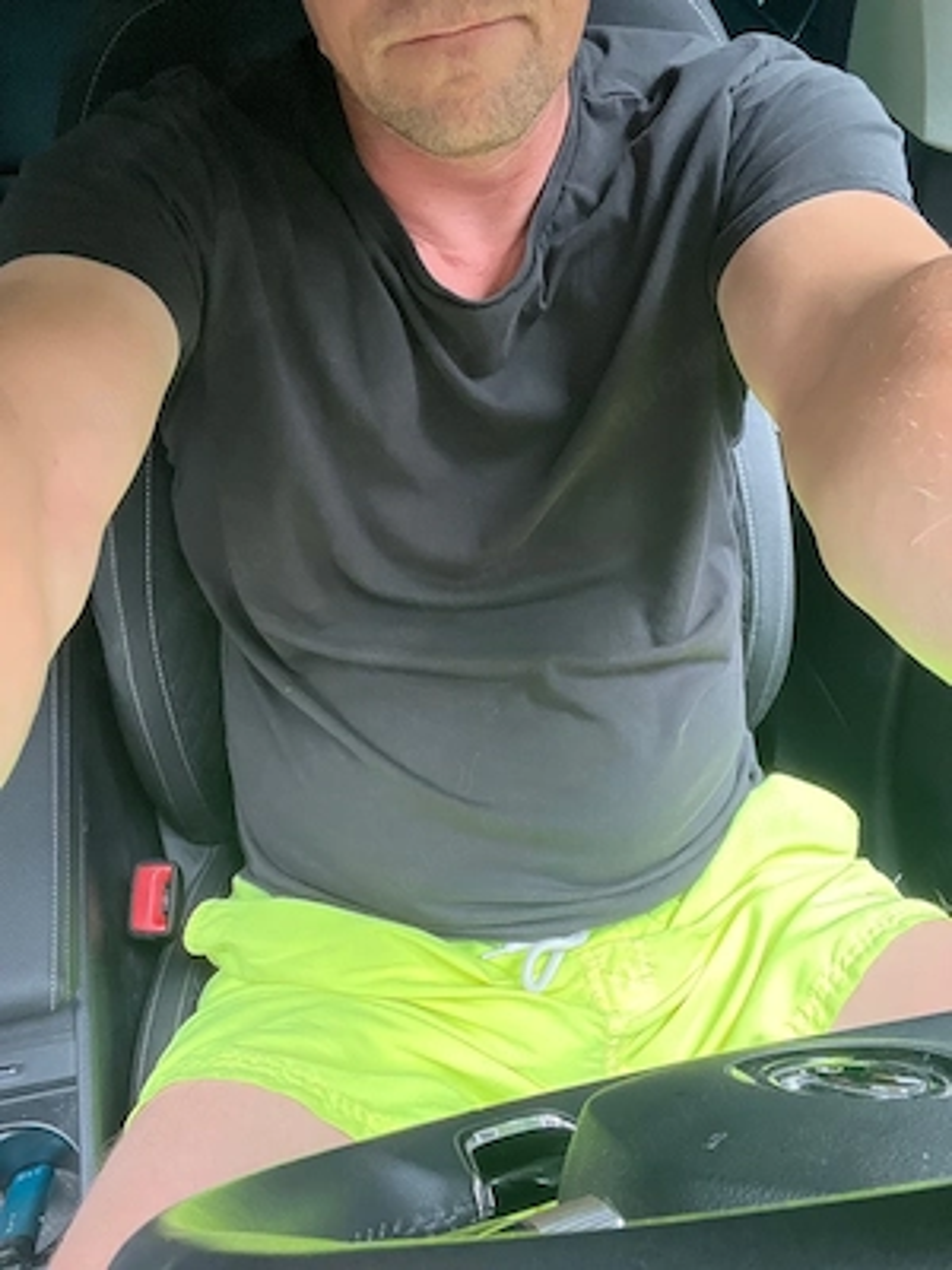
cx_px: 476
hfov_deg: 46.8
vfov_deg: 60.0
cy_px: 635
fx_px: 1100
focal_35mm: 30
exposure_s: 1/60
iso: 320
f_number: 2.2
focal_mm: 2.71
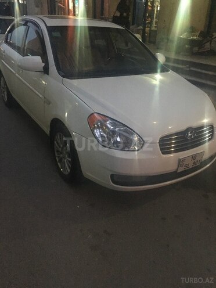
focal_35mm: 29
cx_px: 108
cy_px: 144
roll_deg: -2.0
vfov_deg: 61.7
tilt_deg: -26.6
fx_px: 241
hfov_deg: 48.2
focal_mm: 4.15
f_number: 2.2
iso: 640
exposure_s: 1/17
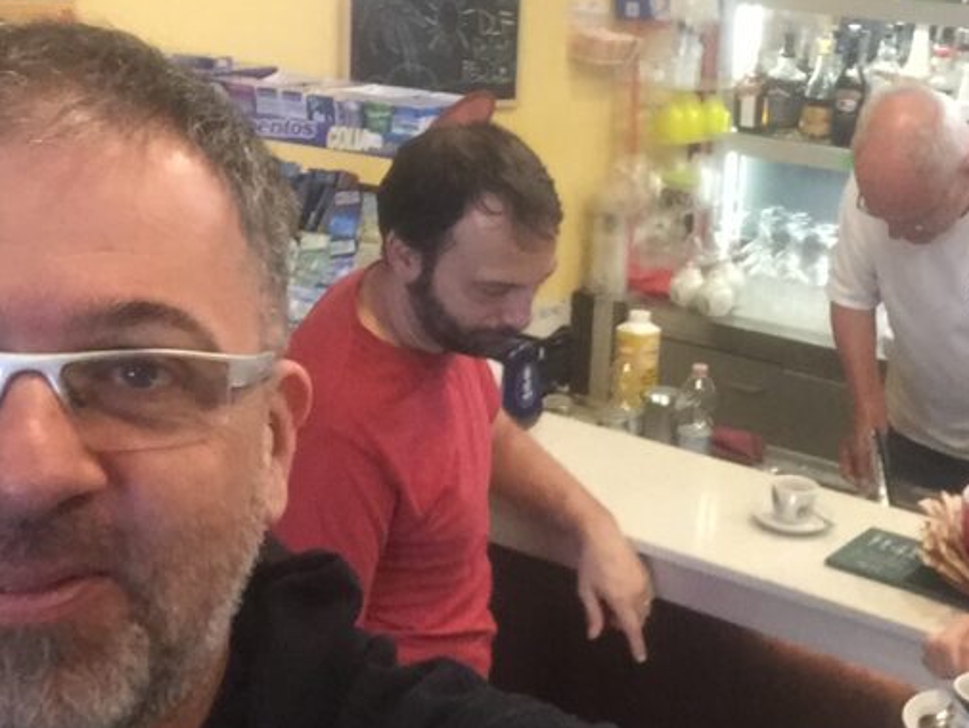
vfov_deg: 29.7
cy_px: 400
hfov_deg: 38.1
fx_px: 1372
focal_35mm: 49
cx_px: 701
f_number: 2.2
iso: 250
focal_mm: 2.65
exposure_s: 1/33
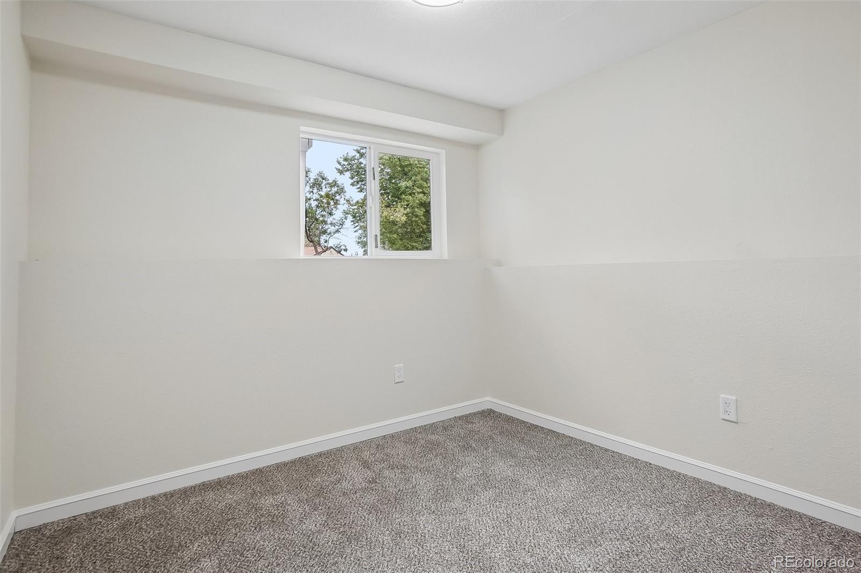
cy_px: 286
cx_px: 430
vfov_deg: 67.4
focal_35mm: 18
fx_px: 430
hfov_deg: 90.0
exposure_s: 1/30
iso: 320
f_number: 8
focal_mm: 12
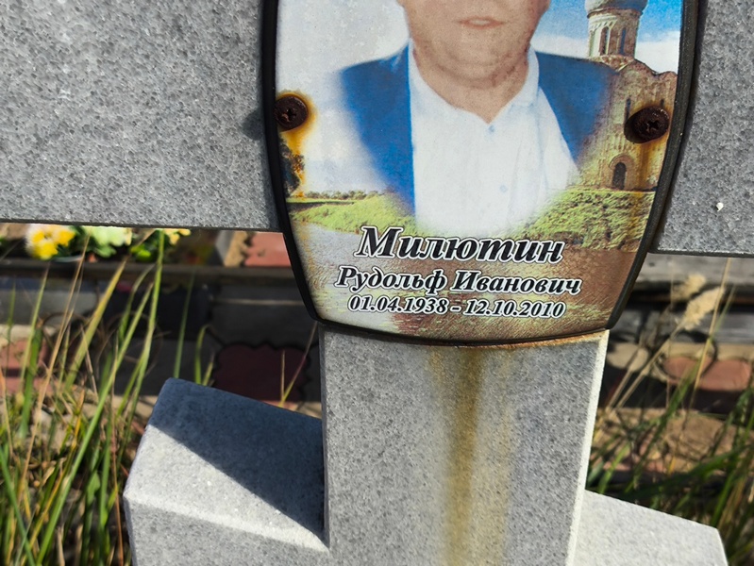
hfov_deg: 38.2
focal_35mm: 50
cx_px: 377
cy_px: 283
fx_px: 1090
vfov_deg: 29.1
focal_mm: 4.71
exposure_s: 1/1544
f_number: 1.7
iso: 50
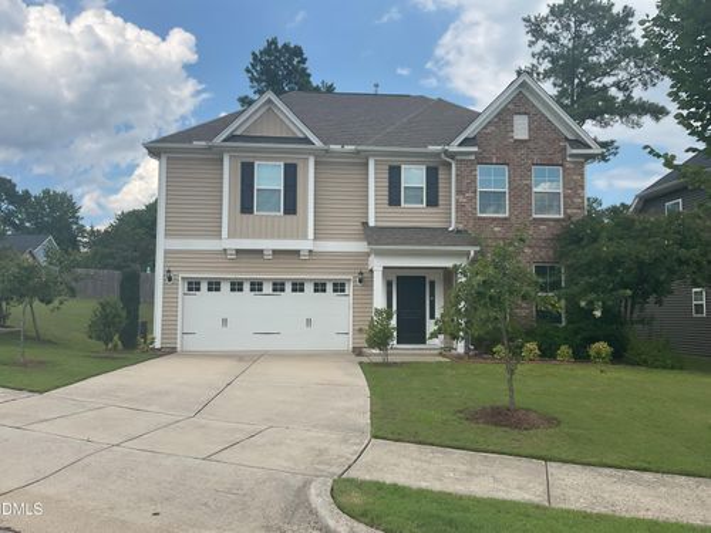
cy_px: 266
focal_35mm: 29
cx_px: 356
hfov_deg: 61.7
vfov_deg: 48.2
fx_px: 596
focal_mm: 3
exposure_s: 1/1279
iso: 16
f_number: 1.8
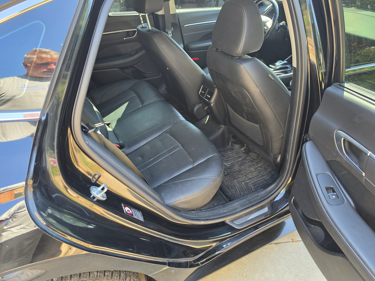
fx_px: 249
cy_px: 140
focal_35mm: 23
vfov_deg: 58.9
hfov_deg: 73.9
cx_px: 188
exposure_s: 1/180
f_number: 1.4
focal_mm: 6.5
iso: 80
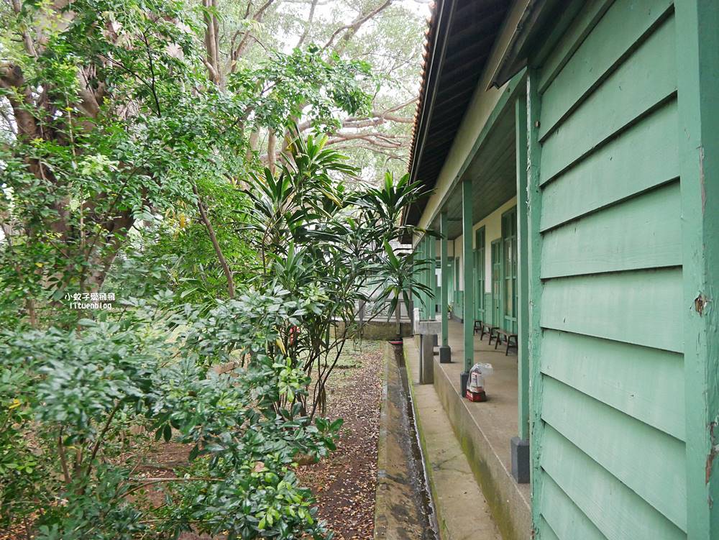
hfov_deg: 63.4
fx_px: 582
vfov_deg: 49.8
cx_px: 360
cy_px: 270
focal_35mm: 28
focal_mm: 14
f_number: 3.5
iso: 2000
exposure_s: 1/60
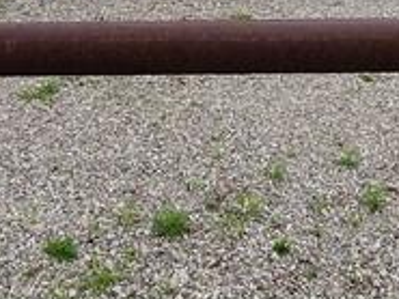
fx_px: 830
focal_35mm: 72
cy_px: -200
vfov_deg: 17.5
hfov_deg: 27.0
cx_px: 168
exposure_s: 1/500
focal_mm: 2.2
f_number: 2.2
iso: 50
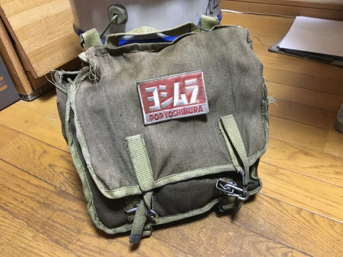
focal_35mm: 29
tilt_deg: -38.6
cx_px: 172
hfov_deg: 61.7
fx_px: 287
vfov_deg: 48.2
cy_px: 128
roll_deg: +5.2
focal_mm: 4.15
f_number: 2.2
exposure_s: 1/20
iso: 200
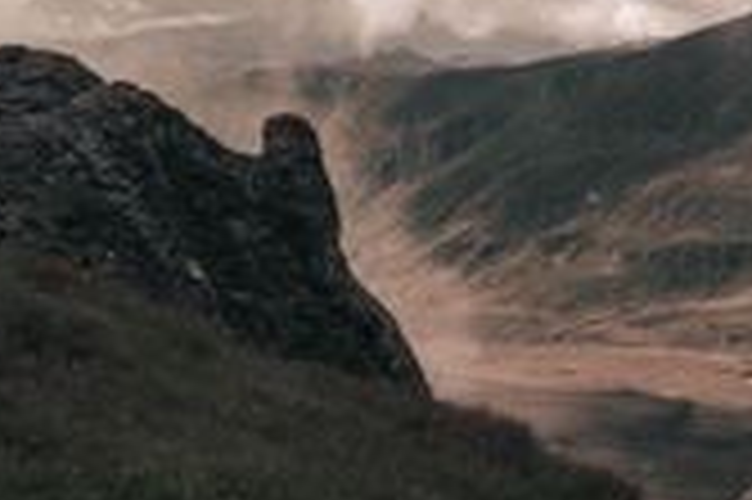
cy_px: 358
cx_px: 766
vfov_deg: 16.2
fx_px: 1753
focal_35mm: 84
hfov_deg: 23.1
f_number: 2.8
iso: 500
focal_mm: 28
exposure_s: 1/320
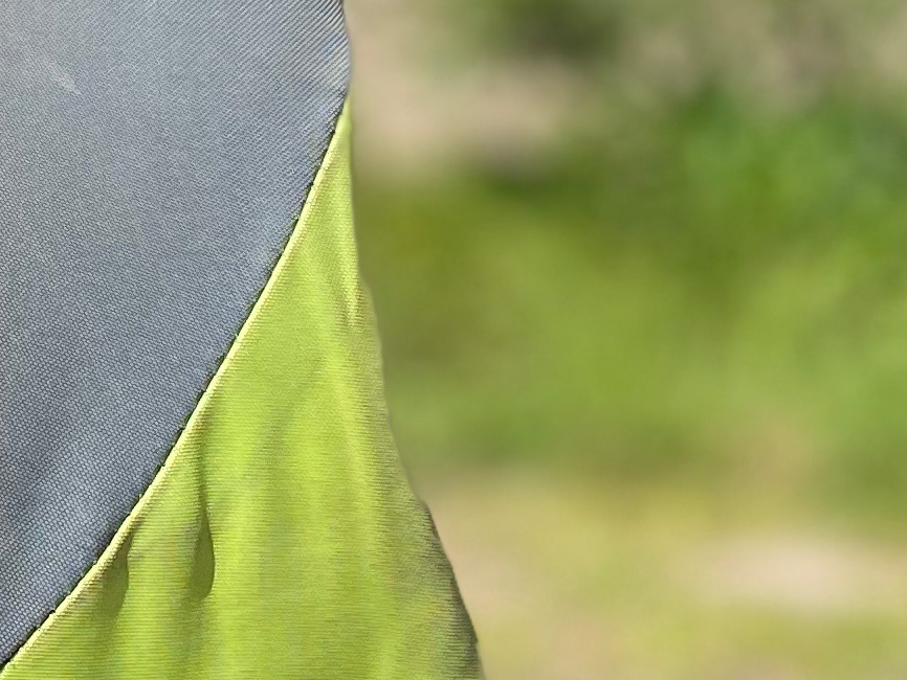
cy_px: -609
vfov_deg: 11.3
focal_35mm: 121
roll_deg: -1.3
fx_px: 3171
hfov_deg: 13.0
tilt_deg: +1.9
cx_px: -1165
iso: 32
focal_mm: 4.25
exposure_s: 1/1678
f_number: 1.8
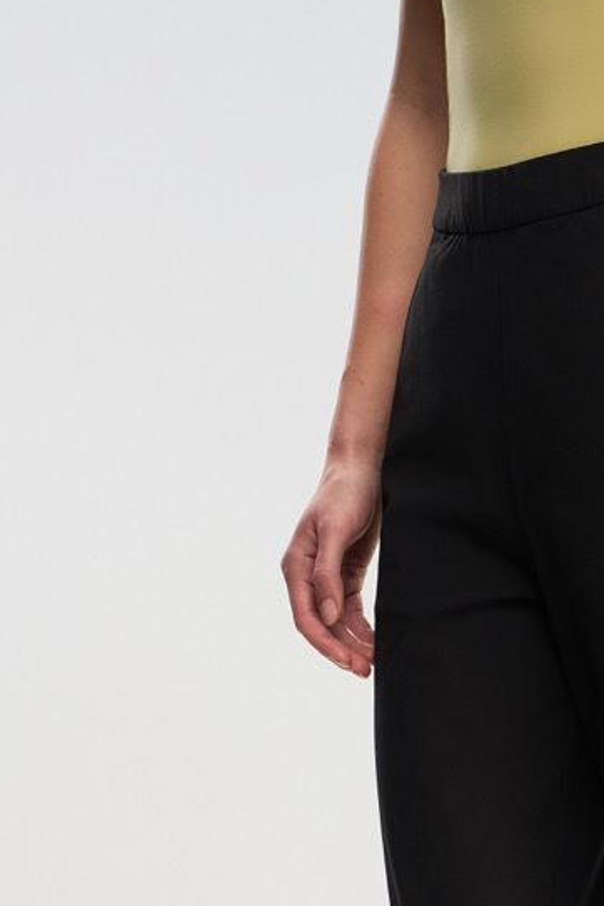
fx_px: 4152
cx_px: 653
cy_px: 1044
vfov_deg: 12.2
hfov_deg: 8.3
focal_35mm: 165
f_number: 9
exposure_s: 1/400
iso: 200
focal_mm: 70
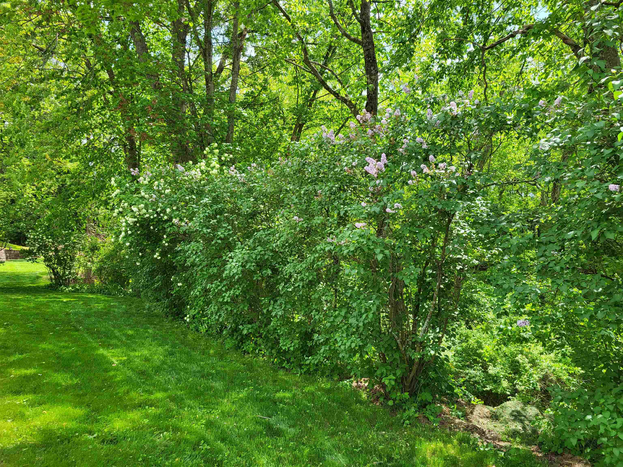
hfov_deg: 67.3
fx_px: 468
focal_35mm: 26
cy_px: 234
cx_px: 312
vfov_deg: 53.1
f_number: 1.8
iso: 40
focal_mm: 5.4
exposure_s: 1/533
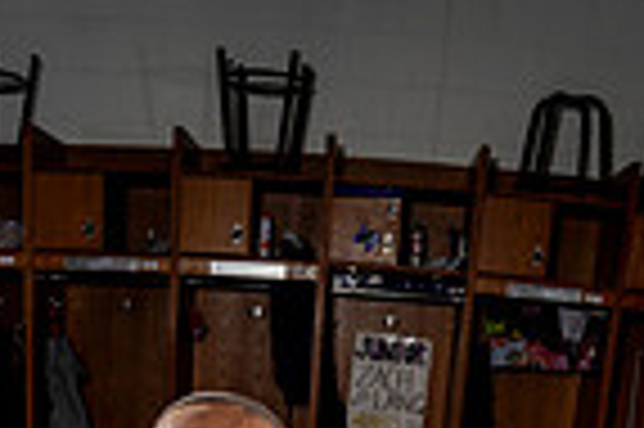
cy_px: 978
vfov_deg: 14.9
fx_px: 1126
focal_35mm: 63
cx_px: 288
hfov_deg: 31.9
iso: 100
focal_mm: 20
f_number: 5.6
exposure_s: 1/250
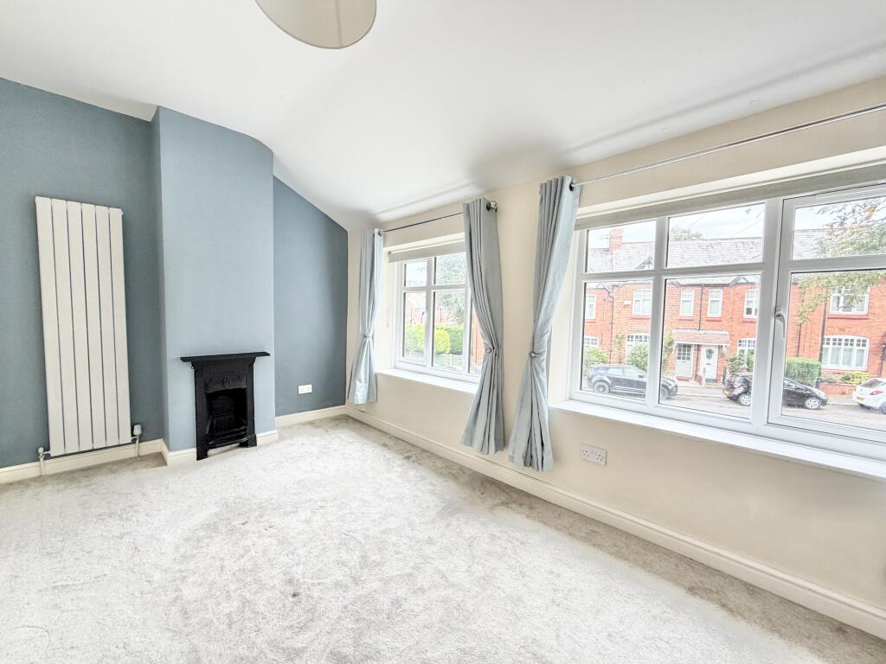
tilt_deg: -4.4
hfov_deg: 102.1
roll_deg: +0.6
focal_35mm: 14
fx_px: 358
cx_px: 443
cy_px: 332
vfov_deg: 85.7
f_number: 2.2
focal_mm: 2.22
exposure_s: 1/121
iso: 200
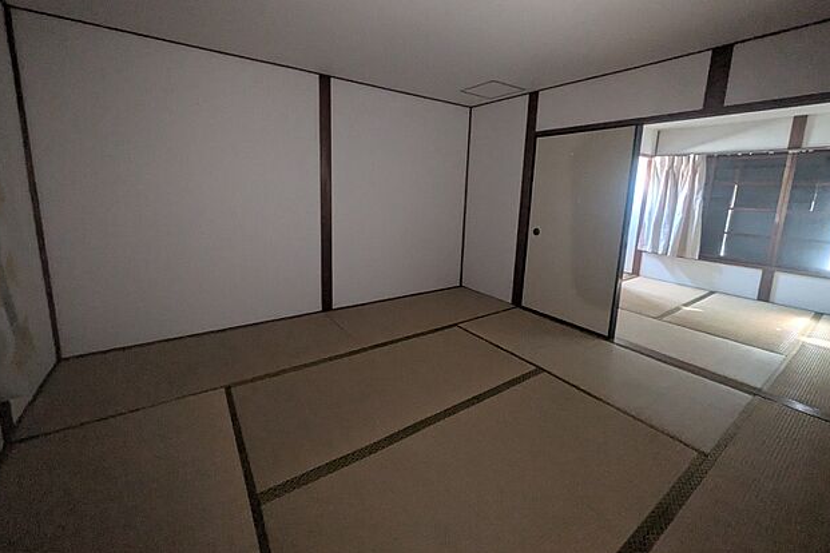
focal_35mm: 15
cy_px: 246
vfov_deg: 77.1
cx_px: 412
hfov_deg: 100.4
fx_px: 346
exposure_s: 1/24
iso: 830
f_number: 2.2
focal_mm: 1.83
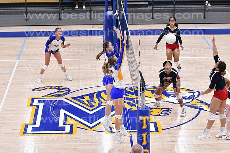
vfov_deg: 13.0
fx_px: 671
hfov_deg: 19.5
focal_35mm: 105
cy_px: 76
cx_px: 115
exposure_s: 1/1000
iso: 6400
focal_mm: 70
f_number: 3.2
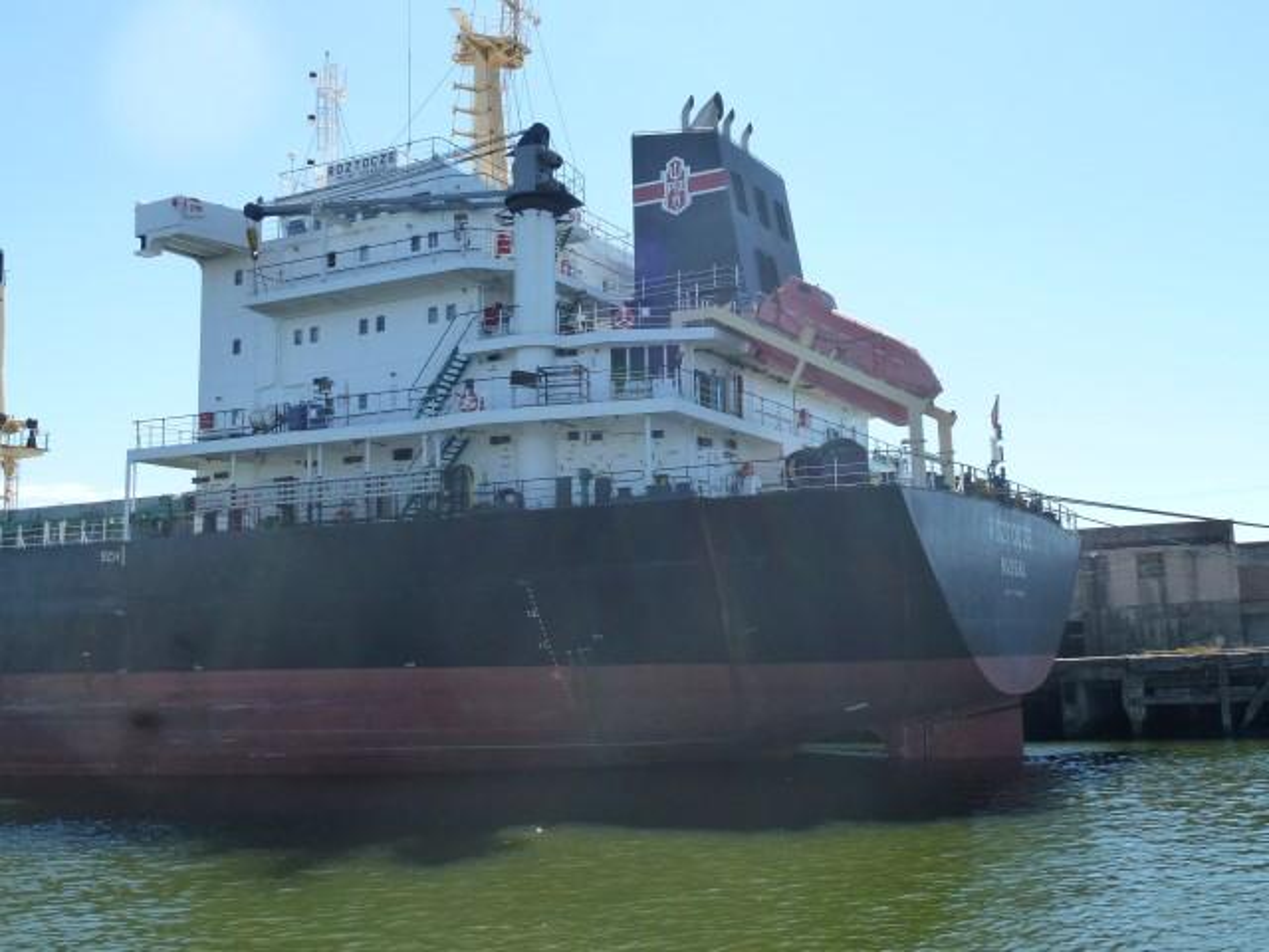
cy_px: 476
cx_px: 634
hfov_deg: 51.4
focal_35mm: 36
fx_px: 1320
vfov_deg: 39.7
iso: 160
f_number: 4
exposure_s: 1/500
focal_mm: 6.4
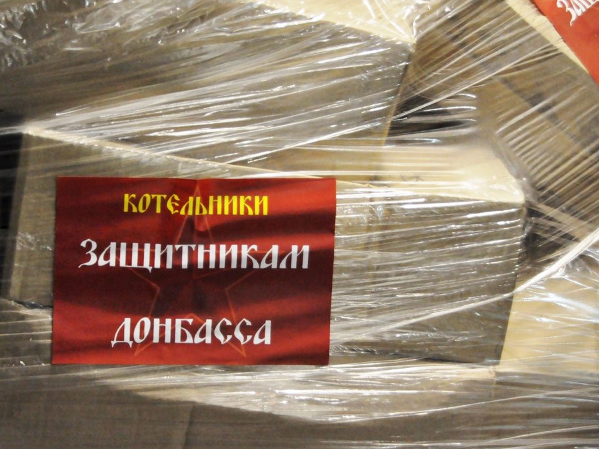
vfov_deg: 10.8
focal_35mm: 138
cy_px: 198
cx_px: 222
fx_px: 2381
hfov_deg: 14.3
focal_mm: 75
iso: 3200
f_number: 5
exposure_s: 1/25
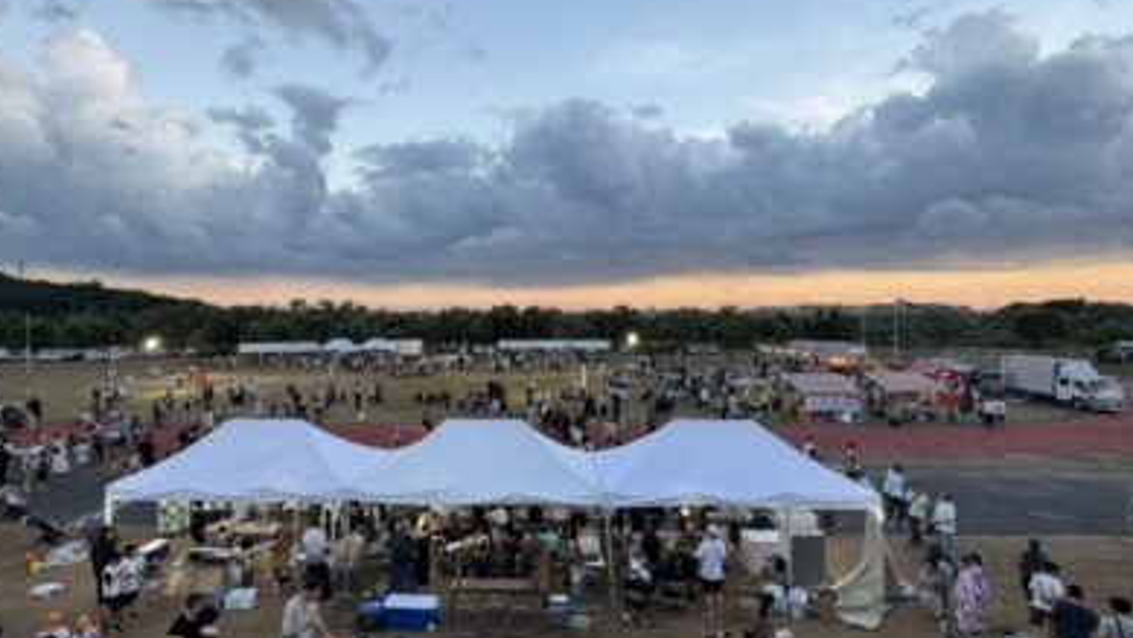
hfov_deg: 89.2
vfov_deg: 58.4
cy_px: 323
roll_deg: +0.9
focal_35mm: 19
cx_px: 500
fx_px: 571
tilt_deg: -0.1
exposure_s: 1/120
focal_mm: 2.22
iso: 64
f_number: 2.2
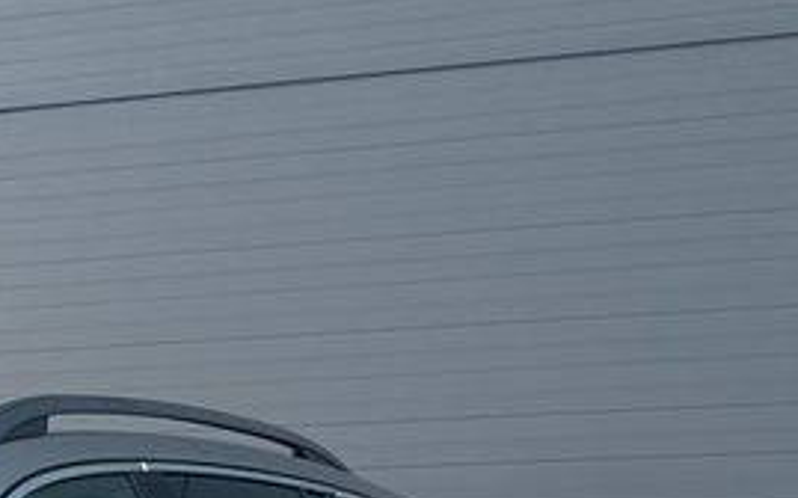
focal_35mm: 105
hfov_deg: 16.5
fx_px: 2283
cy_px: 1085
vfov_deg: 11.0
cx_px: -650
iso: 40
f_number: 1.5
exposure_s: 1/121
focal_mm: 5.7
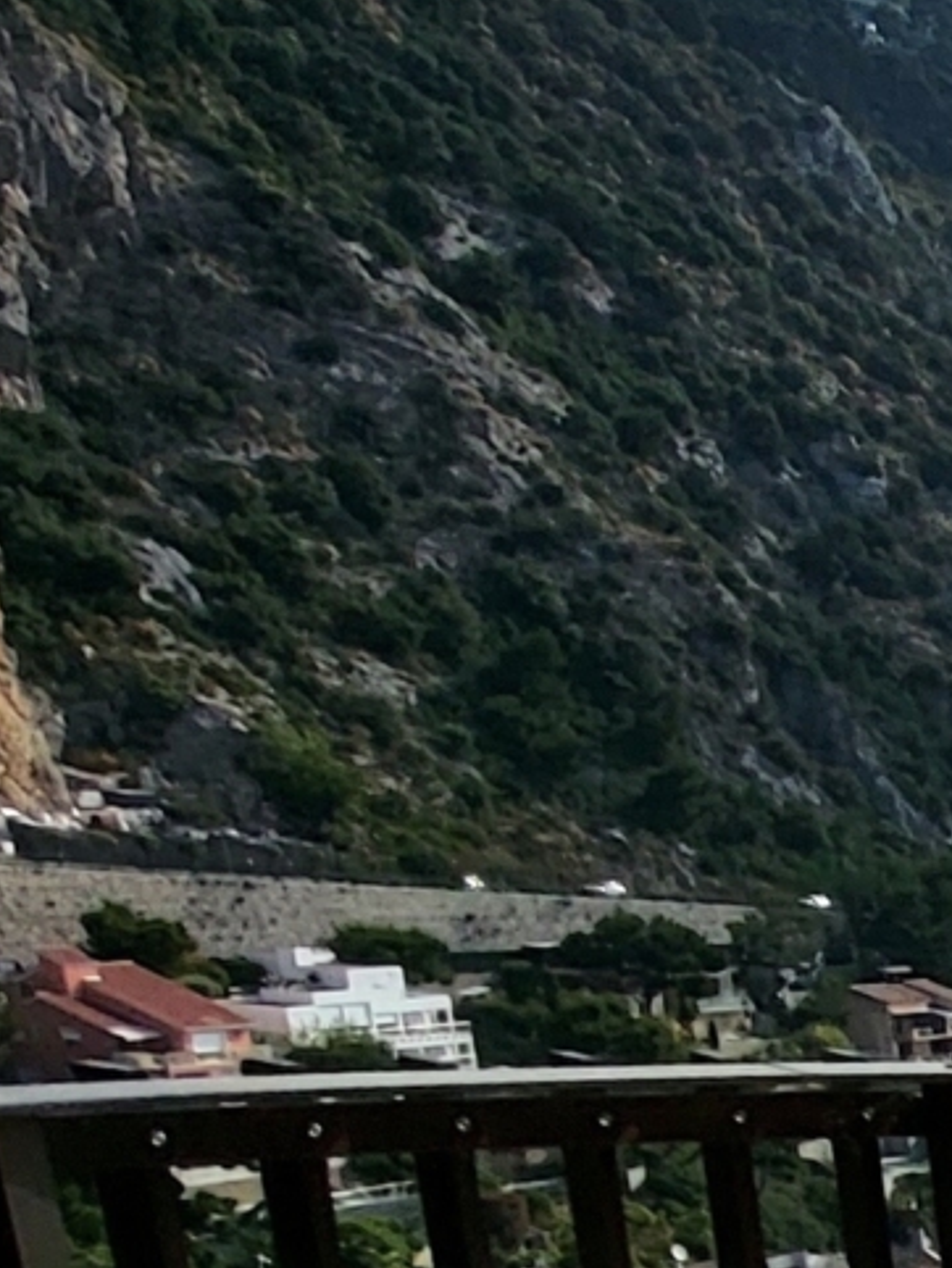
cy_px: 1834
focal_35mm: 69
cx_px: 2380
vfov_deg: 23.3
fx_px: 2528
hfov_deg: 13.8
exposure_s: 1/3333
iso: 32
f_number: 2.2
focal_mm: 1.74
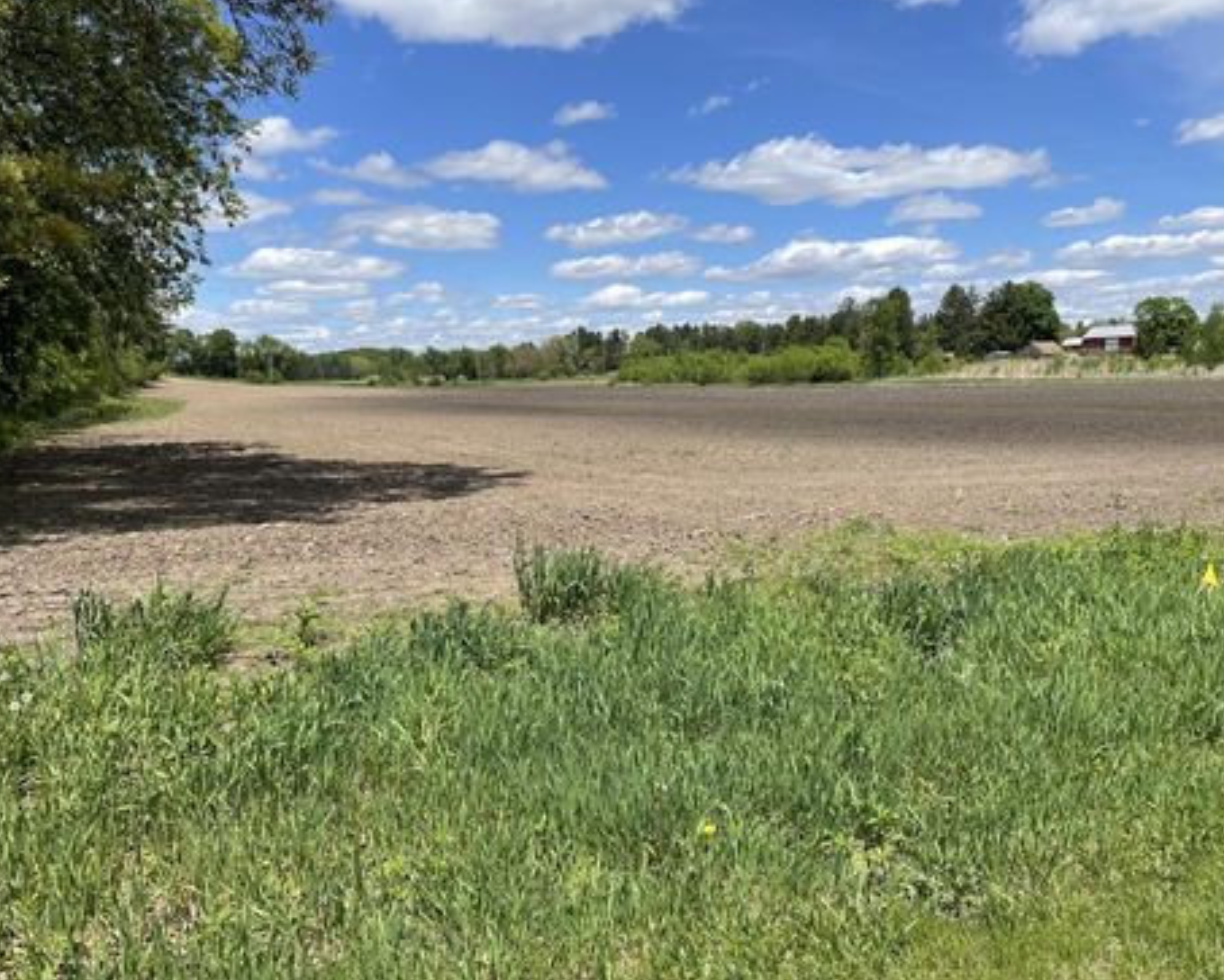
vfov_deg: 51.6
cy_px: 495
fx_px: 1015
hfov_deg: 62.1
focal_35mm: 28
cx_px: 646
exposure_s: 1/4000
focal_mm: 4.2
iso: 32
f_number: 1.6
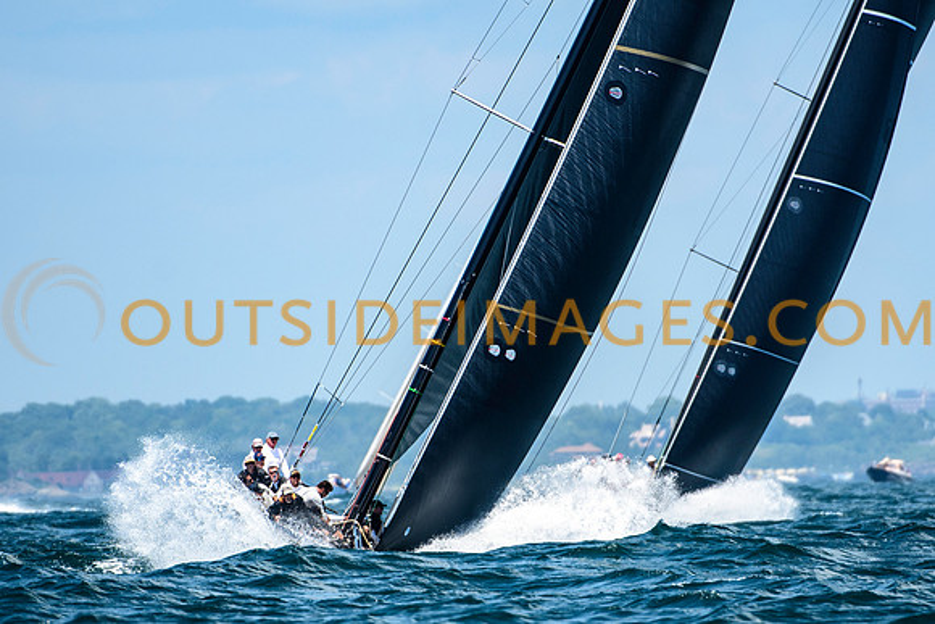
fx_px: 19148
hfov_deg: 2.8
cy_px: 383
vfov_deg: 1.9
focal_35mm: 737
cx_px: 468
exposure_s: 1/2000
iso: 400
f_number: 5.6
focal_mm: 400
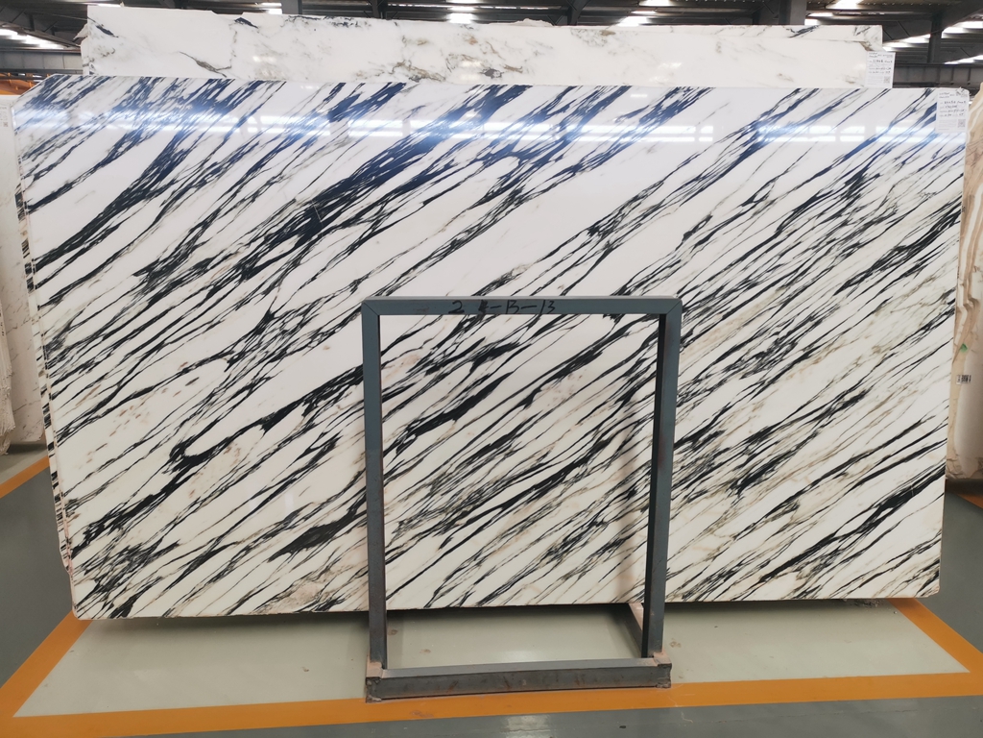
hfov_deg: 65.3
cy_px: 369
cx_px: 492
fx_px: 767
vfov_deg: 51.4
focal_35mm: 27
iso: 64
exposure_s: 1/100
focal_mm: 5.58
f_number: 1.8
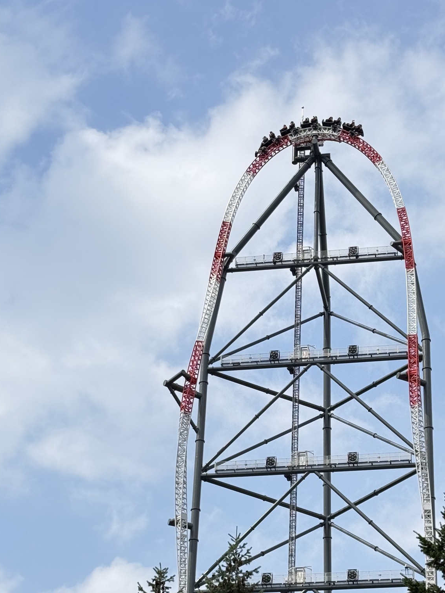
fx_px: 1388
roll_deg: -1.4
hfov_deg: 18.2
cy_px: 431
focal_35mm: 81
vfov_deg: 23.9
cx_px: 301
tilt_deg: +29.1
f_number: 1.78
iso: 64
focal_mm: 6.76
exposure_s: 1/2976
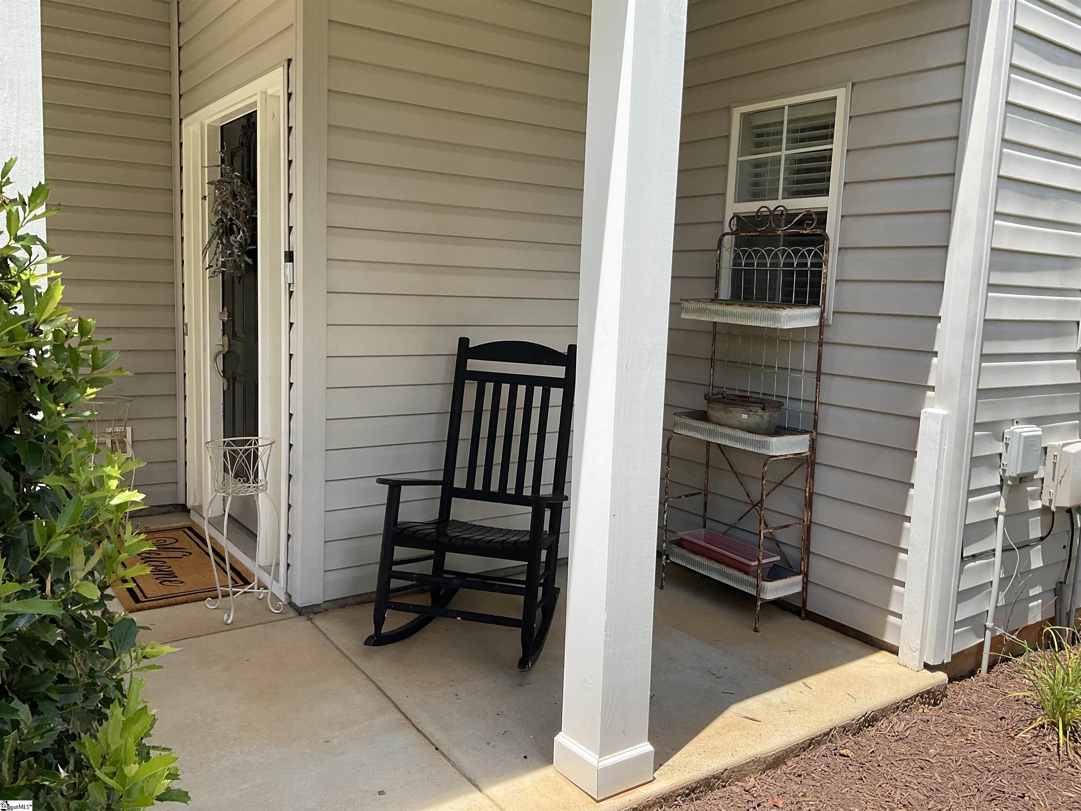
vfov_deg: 48.2
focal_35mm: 29
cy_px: 406
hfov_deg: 61.7
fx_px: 906
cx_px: 540
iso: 16
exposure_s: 1/620
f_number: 1.8
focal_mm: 3
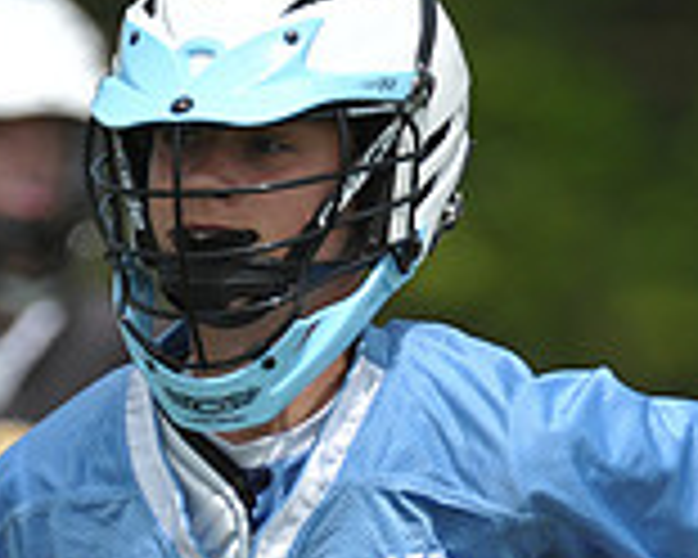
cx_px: 126
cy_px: 810
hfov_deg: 1.4
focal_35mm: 1403
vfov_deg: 1.1
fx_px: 28983
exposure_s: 1/3200
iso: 640
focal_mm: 400
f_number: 4
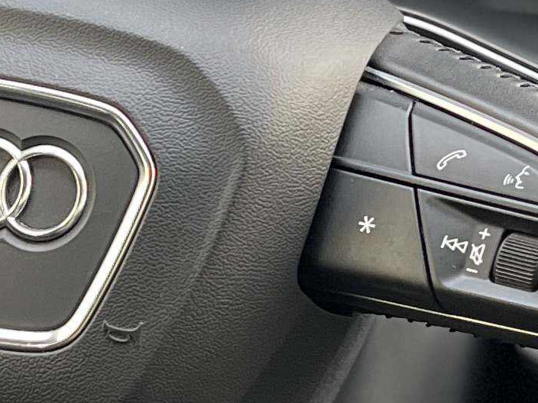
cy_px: 169
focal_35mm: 149
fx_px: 2316
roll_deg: +0.6
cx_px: -17
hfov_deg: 13.1
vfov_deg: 10.0
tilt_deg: -27.9
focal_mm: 5.1
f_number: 1.6
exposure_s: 1/60
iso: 320
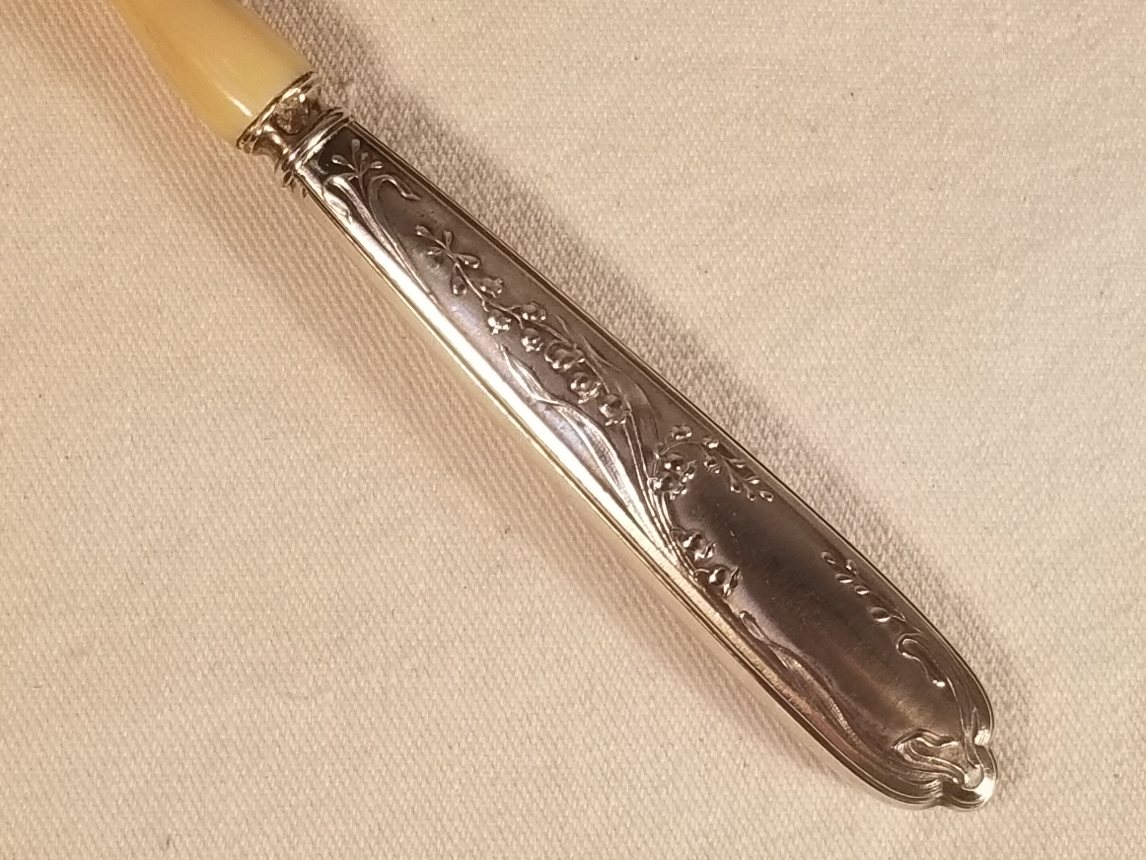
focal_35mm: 26
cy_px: 430
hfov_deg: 67.3
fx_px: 861
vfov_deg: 53.1
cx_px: 573
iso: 50
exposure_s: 1/138
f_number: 1.7
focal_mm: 4.25
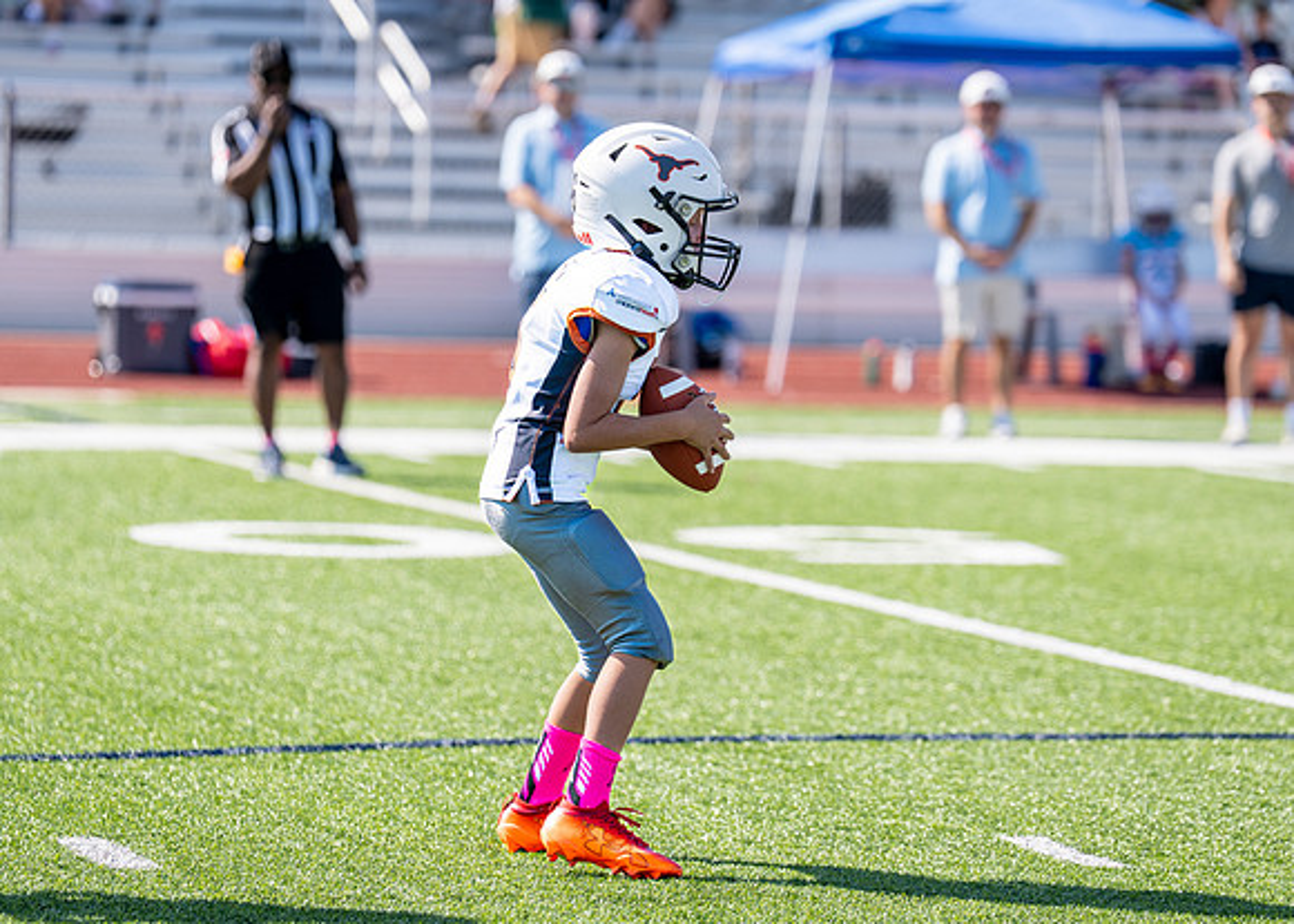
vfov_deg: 7.3
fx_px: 7247
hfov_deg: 10.2
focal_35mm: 197
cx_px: 671
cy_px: 411
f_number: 2.8
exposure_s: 1/1250
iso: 100
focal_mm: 146
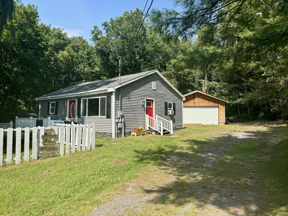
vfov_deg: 56.8
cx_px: 144
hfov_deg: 71.6
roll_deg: -0.6
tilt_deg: +1.1
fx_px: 200
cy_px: 108
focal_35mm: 24
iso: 80
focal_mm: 6.76
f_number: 1.78
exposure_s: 1/2833
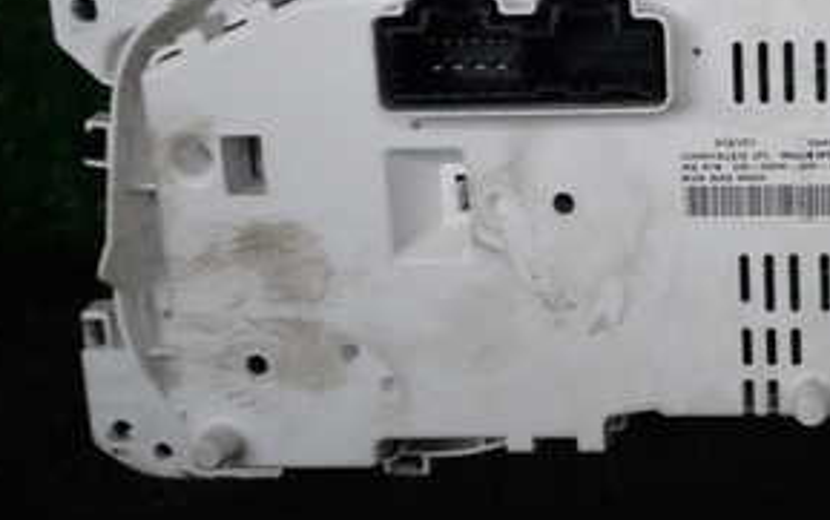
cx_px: 819
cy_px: 141
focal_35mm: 66
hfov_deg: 29.2
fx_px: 1494
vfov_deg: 19.6
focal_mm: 5.4
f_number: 2.3
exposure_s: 1/50
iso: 200
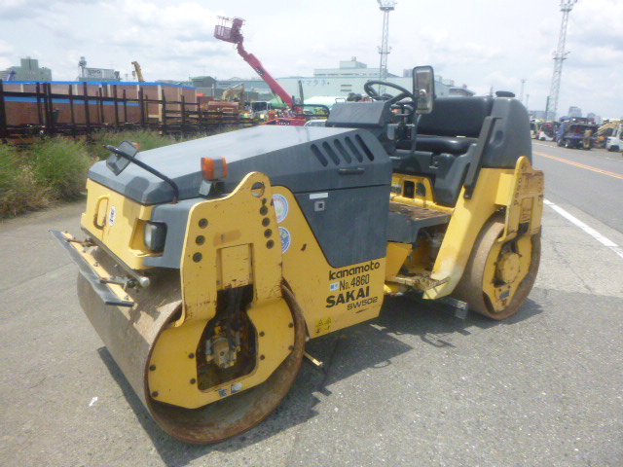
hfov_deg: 69.4
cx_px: 312
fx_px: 450
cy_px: 234
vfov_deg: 54.9
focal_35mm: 25
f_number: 9
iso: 400
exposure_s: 1/1000
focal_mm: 4.5
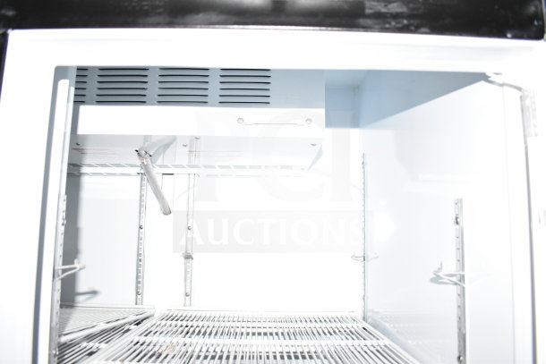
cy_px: 182
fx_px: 410
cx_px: 273
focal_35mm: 27
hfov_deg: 67.4
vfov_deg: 48.0
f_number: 3.5
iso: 3600
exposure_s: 1/200
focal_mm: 18
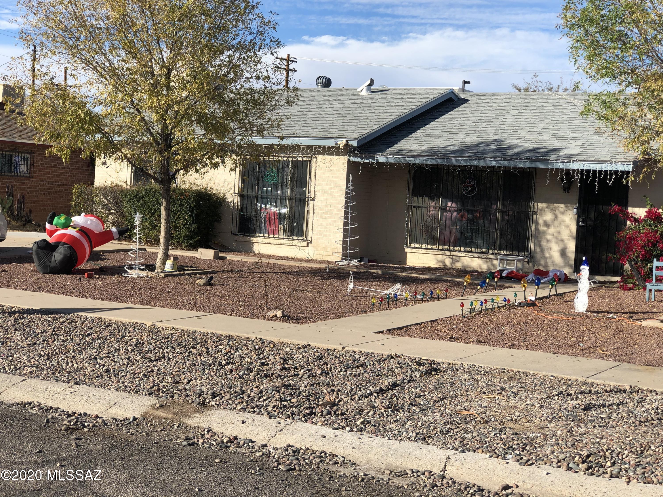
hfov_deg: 33.8
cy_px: 248
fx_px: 1092
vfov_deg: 25.7
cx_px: 332
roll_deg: -3.7
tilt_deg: -5.8
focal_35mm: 57
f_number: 2.8
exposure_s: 1/695
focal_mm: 6.6
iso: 20
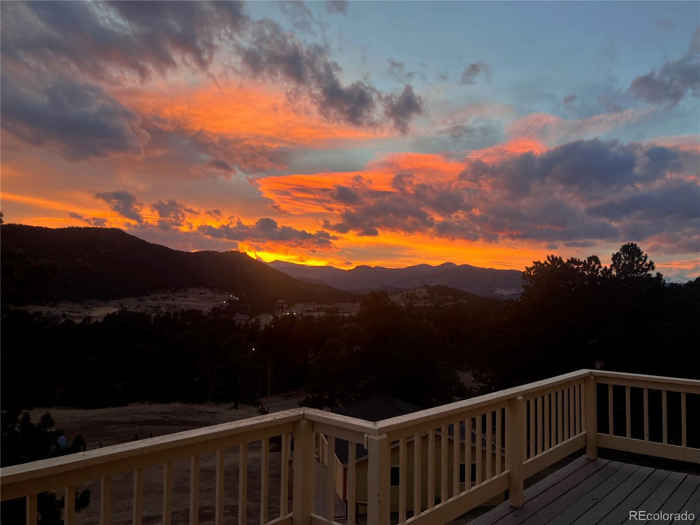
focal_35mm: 28
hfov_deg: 63.4
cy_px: 262
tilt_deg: +4.7
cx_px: 350
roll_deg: -1.6
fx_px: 566
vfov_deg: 49.7
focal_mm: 3.99
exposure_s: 1/121
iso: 50
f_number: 1.8
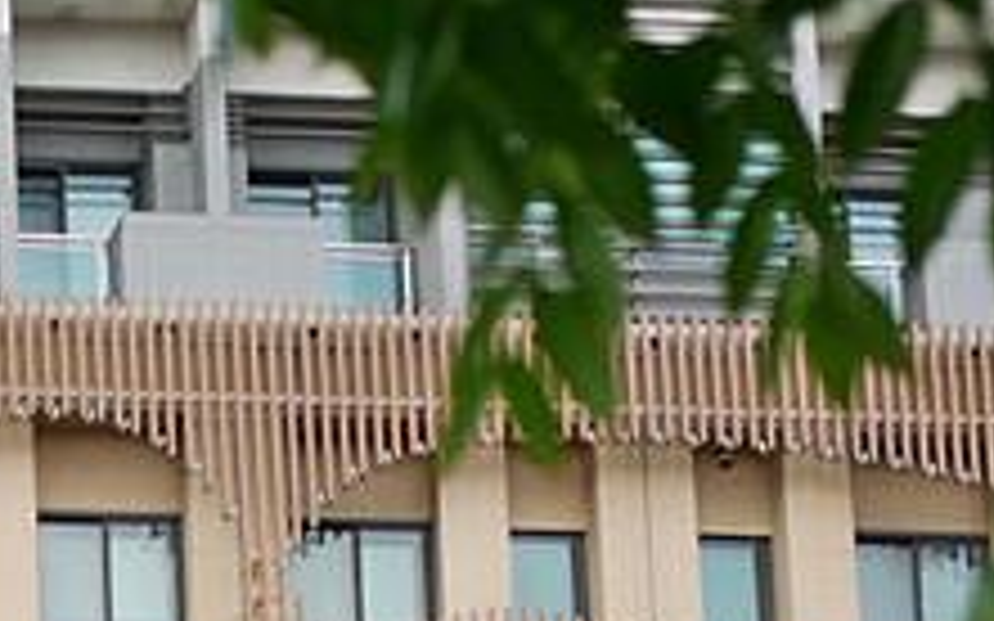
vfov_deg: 5.2
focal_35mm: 240
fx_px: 6500
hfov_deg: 8.5
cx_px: -612
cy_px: 1649
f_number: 2.5
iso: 200
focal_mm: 25
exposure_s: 1/640
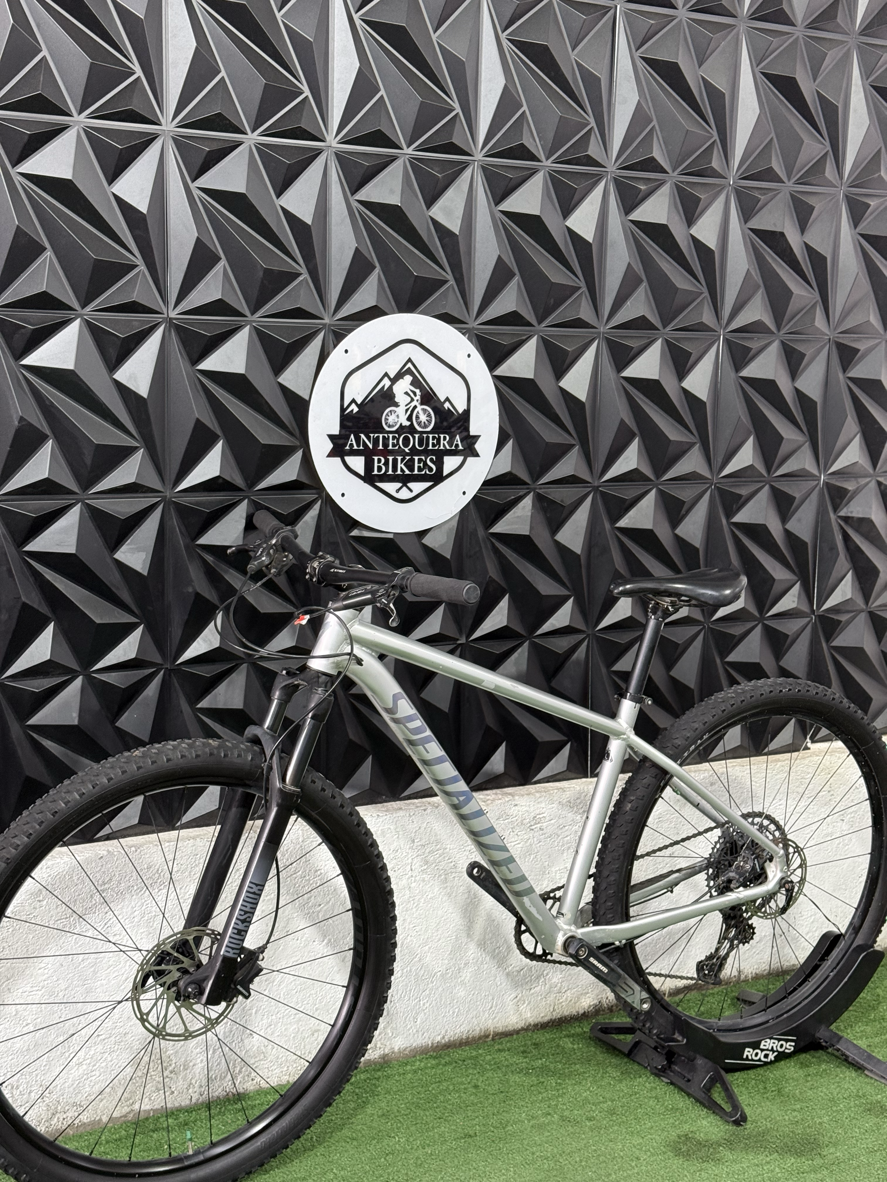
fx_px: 1640
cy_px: 591
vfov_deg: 39.7
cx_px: 444
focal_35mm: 48
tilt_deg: -7.7
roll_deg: -1.4
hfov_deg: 30.3
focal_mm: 6.76
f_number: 1.78
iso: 200
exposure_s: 1/60
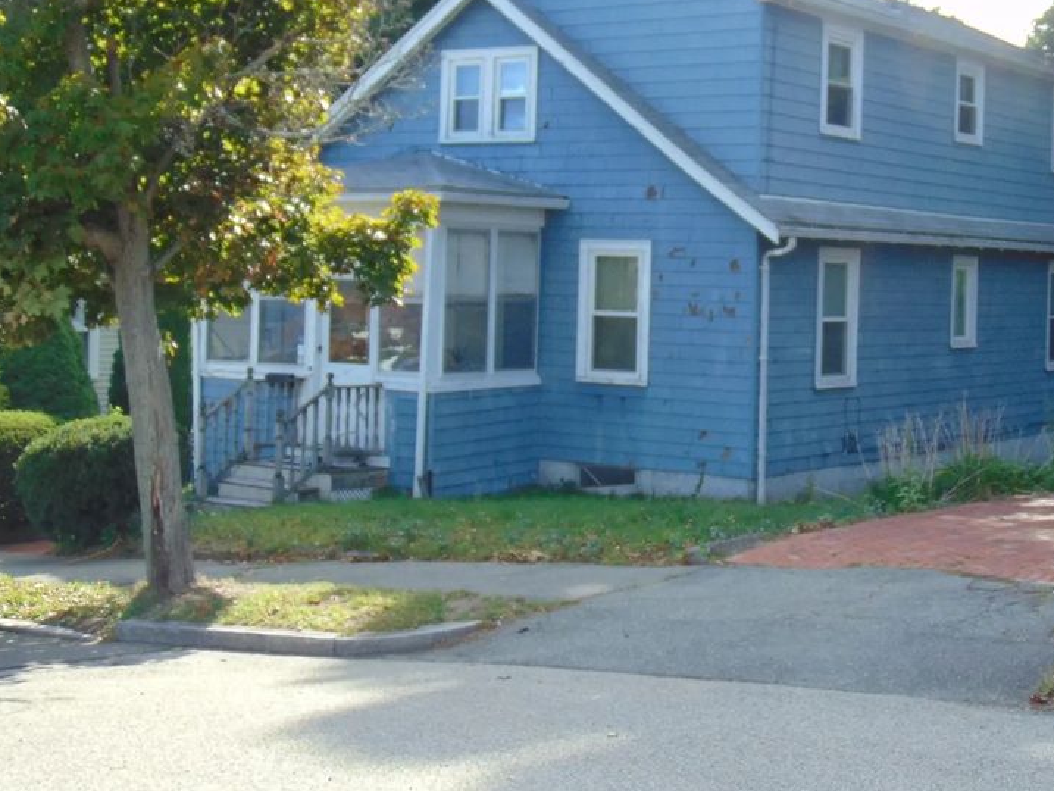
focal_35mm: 60
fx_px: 1827
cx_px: 700
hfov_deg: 31.9
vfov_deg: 24.3
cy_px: 265
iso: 80
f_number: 3.3
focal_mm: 7.6
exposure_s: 1/250
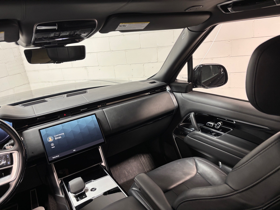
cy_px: 105
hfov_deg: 67.3
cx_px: 140
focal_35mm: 26
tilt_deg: -16.2
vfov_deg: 53.1
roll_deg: +6.1
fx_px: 210
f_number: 1.6
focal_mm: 5.96
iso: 64
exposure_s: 1/75
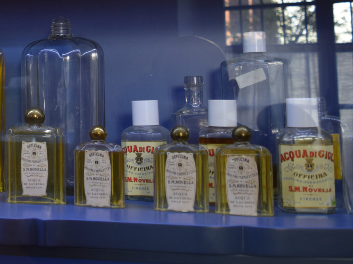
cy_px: 36
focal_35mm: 71
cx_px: -77
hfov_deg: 24.6
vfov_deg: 20.4
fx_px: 724
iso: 560
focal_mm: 20
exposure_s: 1/60
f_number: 4
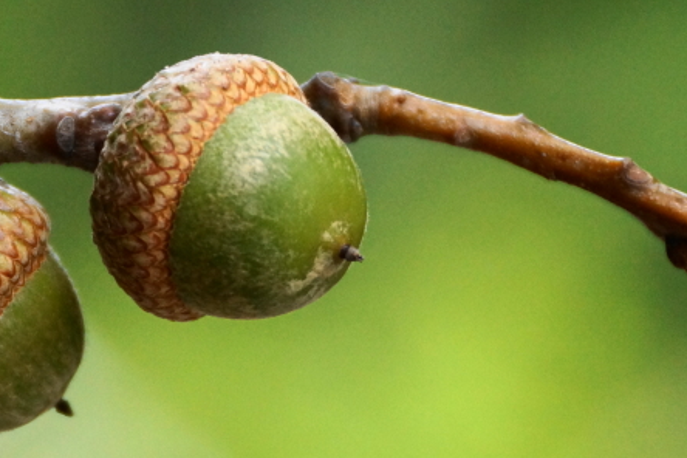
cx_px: 139
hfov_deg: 4.1
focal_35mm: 507
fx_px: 9674
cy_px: 260
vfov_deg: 2.7
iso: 1000
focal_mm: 150
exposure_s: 1/250
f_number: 5.6
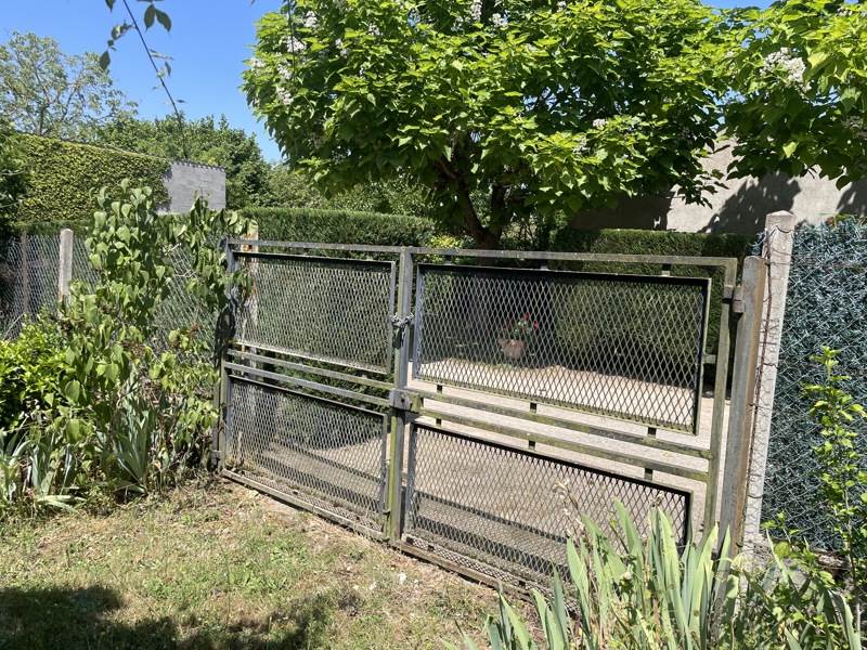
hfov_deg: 67.3
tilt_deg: -5.7
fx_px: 651
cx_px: 434
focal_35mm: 26
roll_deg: -2.4
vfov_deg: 53.1
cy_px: 325
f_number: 1.6
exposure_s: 1/1916
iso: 32
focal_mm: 4.2
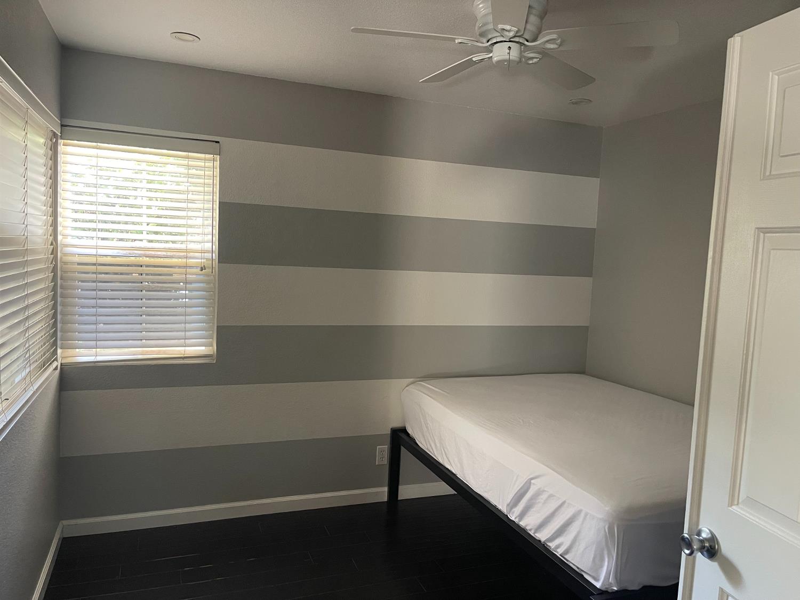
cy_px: 300
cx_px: 400
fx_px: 578
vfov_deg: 54.9
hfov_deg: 69.4
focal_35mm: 25
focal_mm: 5.1
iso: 400
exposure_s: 1/60
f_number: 1.6
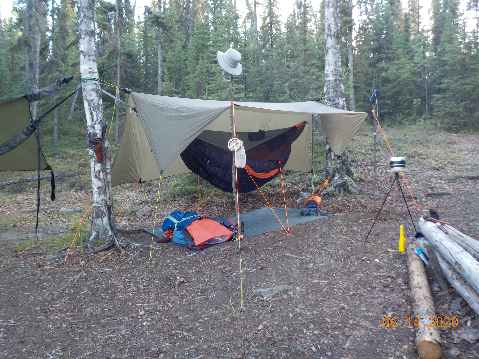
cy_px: 180
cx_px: 240
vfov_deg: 46.8
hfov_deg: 60.0
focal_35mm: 30
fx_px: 415
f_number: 3.3
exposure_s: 1/30
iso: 140
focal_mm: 4.1
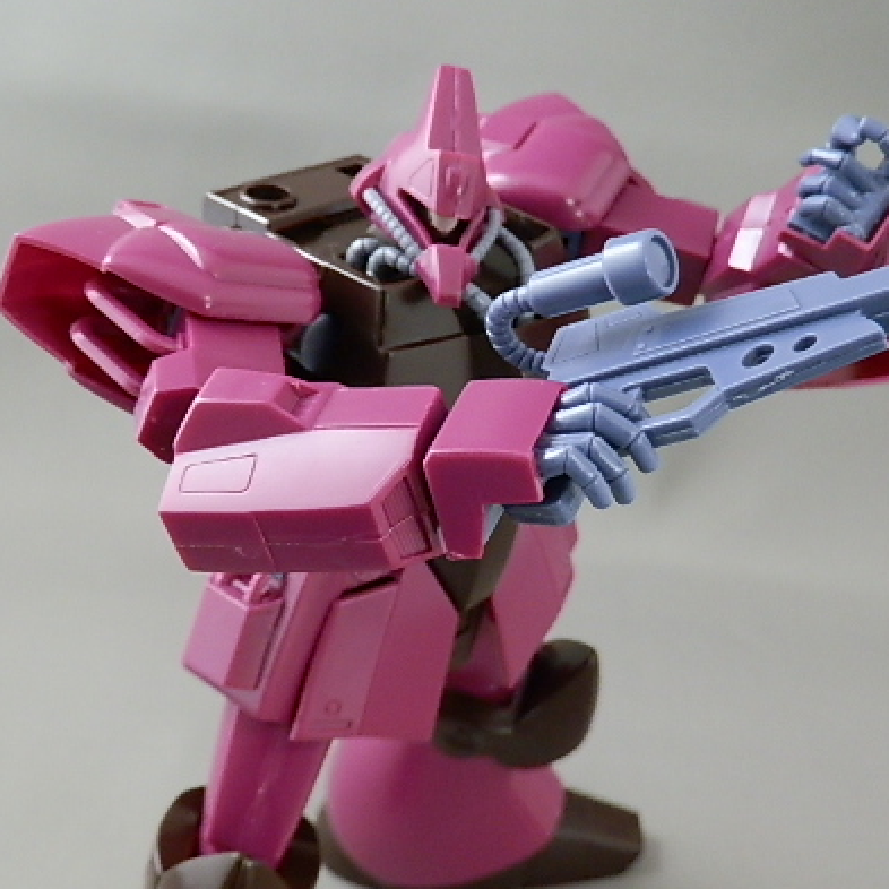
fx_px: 1424
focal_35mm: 49
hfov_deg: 34.5
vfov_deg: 34.7
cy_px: 455
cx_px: 538
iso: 250
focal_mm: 6.17
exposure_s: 1/8
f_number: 3.5
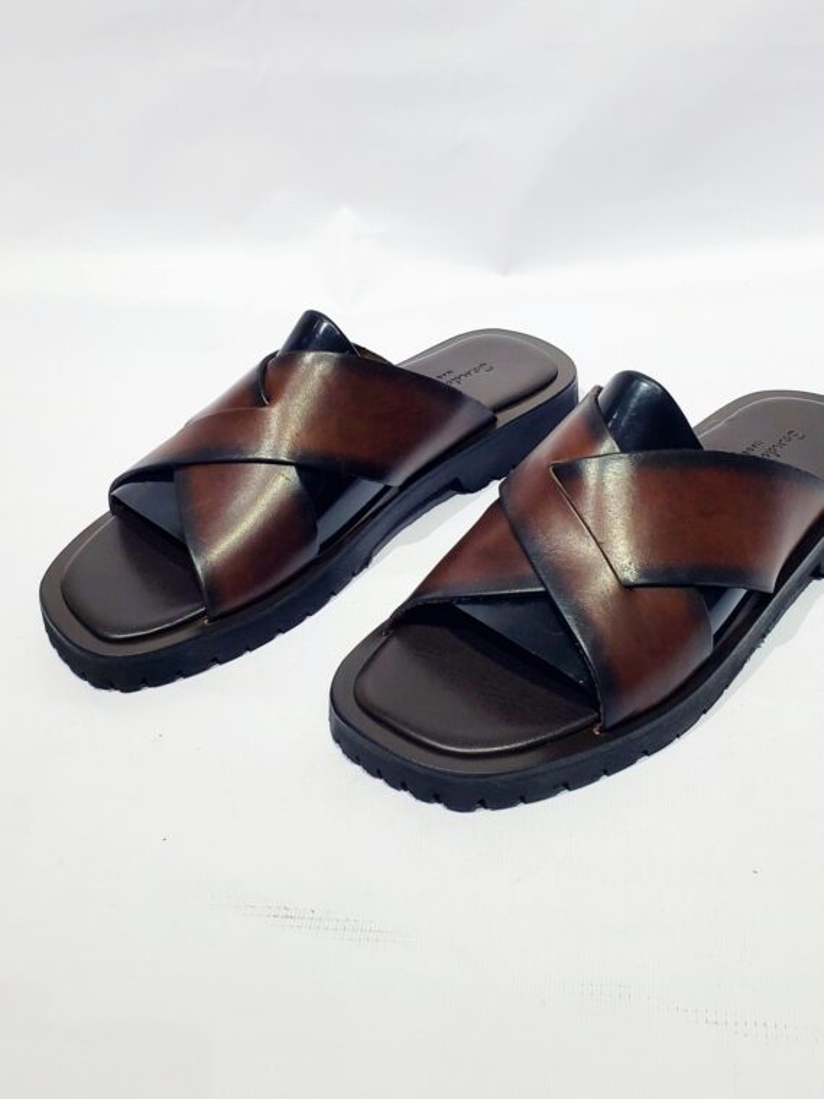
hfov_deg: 53.1
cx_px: 412
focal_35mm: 26
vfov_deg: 67.3
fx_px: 825
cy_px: 550
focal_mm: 4.3
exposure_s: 1/100
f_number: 2.4
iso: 80
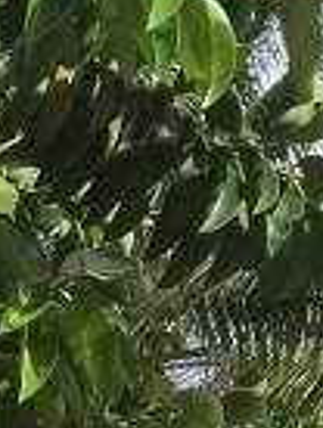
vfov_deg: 8.3
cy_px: 1104
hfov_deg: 5.4
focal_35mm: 215
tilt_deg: +4.0
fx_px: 2667
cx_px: -1255
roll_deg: -1.8
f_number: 2.2
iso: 32
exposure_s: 1/1464
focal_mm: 4.15
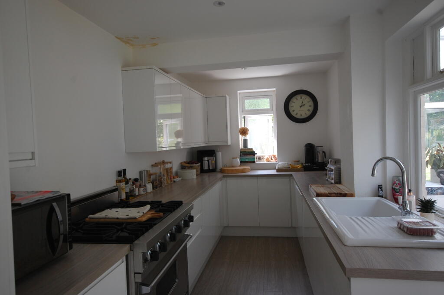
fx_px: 295
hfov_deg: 73.8
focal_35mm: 24
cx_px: 222
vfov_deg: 53.0
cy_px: 148
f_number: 5.3
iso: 450
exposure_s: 1/125
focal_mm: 16
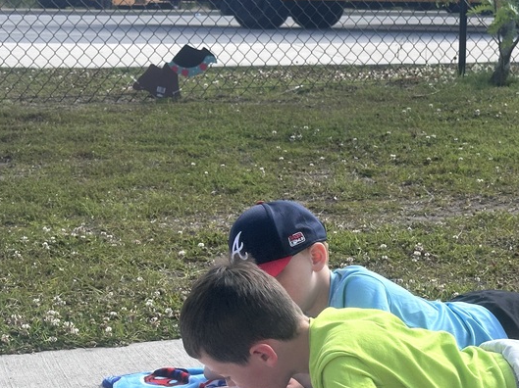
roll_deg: -0.7
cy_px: 259
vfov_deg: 15.8
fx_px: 1393
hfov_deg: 21.0
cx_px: 340
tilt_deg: -10.3
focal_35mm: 93
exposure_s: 1/2252
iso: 64
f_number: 1.78
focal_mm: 6.86
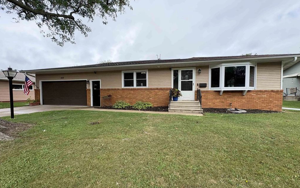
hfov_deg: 101.5
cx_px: 150
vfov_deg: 74.7
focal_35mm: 15
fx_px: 123
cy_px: 98
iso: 64
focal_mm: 2.22
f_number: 2.2
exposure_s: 1/657
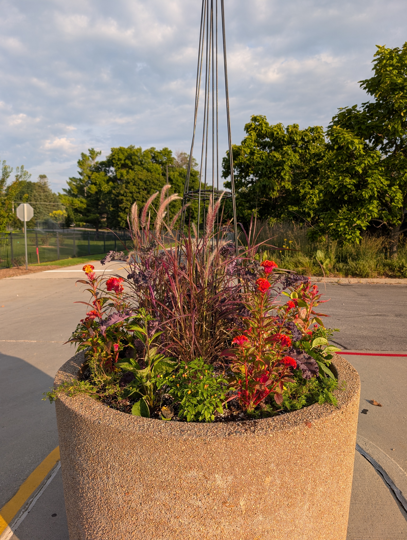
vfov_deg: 71.5
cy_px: 270
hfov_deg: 56.9
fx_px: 375
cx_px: 204
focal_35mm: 24
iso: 22
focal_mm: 6.9
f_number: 1.68
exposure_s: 1/489
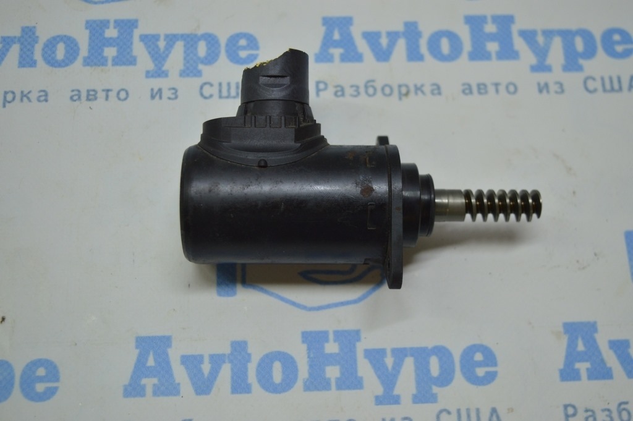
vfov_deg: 28.0
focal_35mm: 48
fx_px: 843
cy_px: 210
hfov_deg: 41.1
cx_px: 316
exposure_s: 1/100
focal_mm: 32
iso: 400
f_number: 4.5
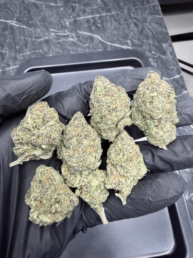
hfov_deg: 56.8
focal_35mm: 24
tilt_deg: -69.0
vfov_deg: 71.6
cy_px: 129
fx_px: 178
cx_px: 96
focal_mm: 2.22
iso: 200
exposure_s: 1/50
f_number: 2.2
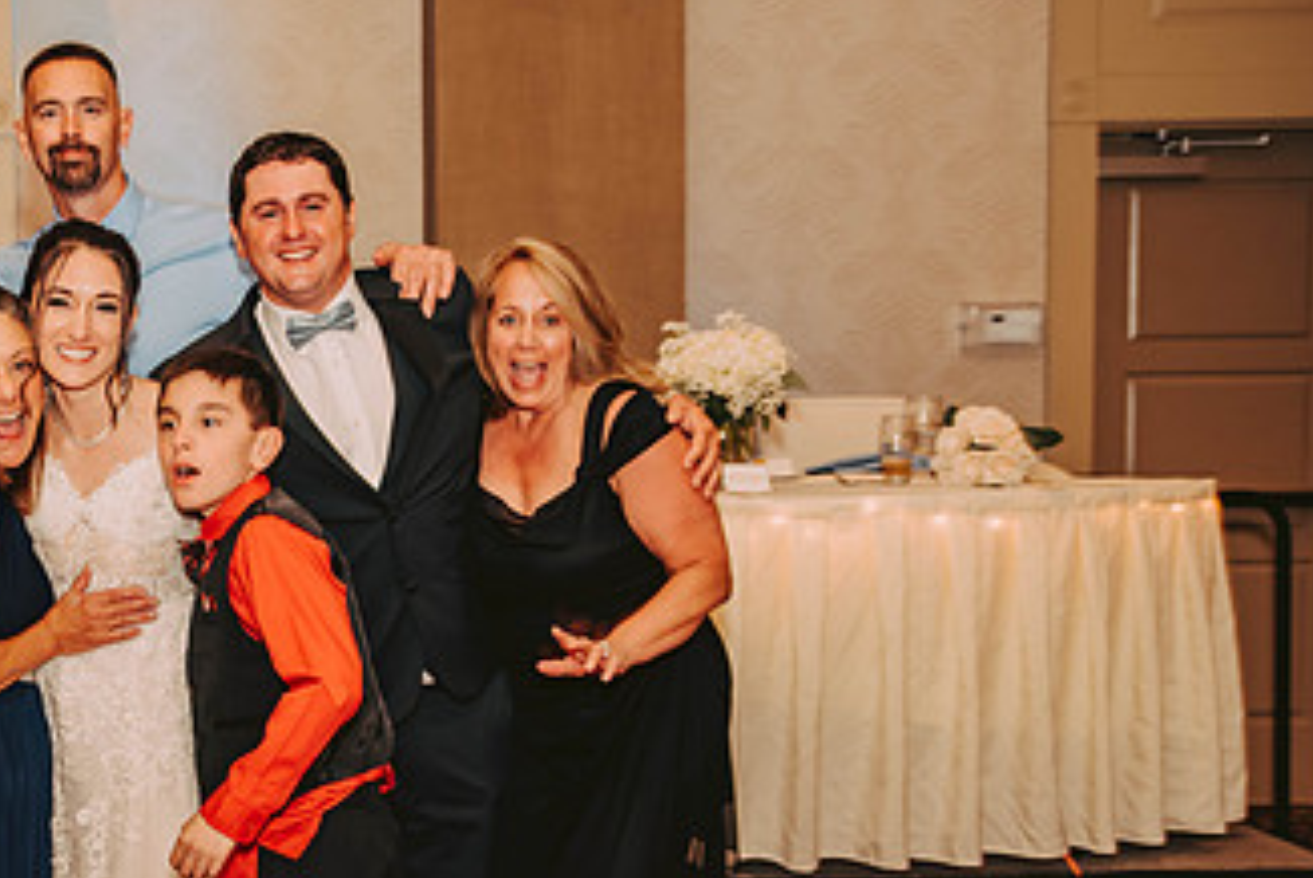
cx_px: 169
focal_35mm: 64
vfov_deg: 21.3
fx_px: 2336
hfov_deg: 30.2
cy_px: 497
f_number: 2.8
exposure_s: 1/60
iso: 500
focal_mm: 36
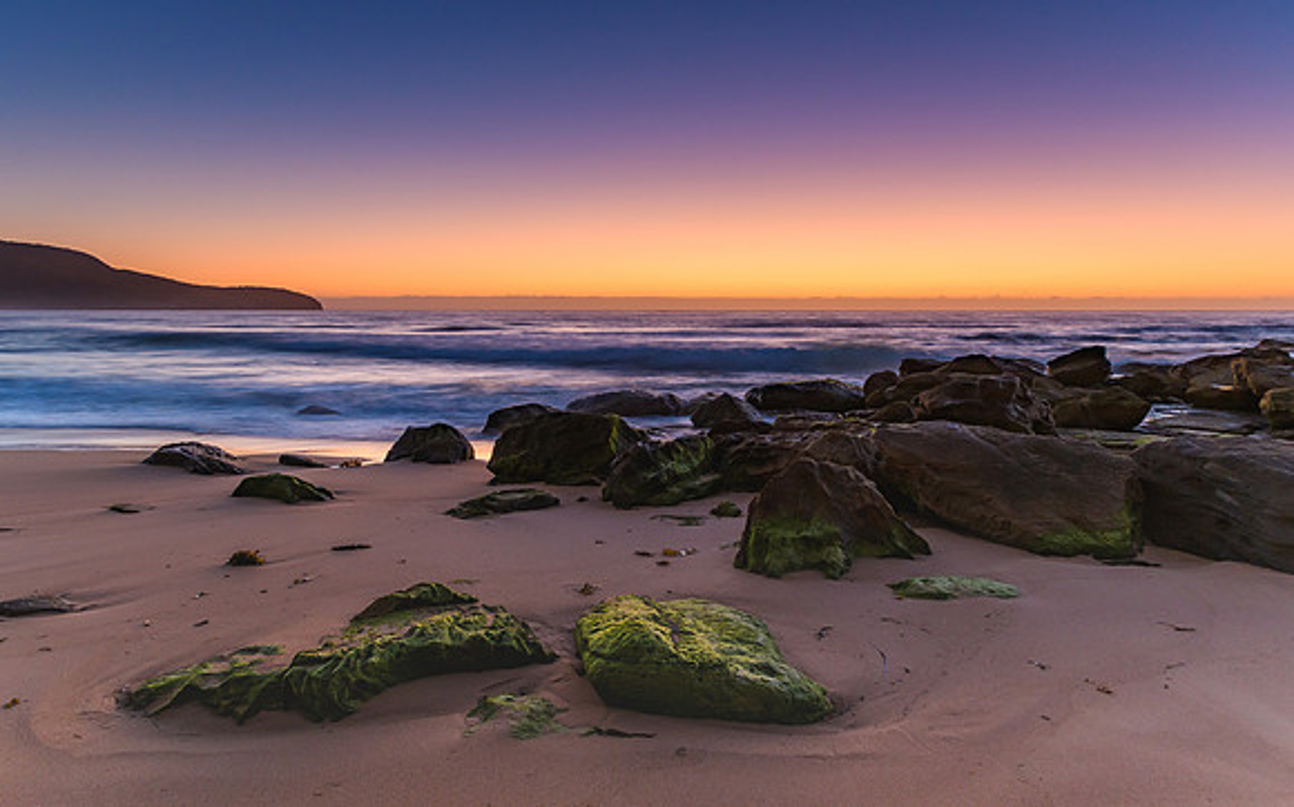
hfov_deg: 73.5
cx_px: 645
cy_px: 393
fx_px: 866
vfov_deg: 50.0
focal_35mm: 25
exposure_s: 1.6
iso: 200
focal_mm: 16
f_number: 8
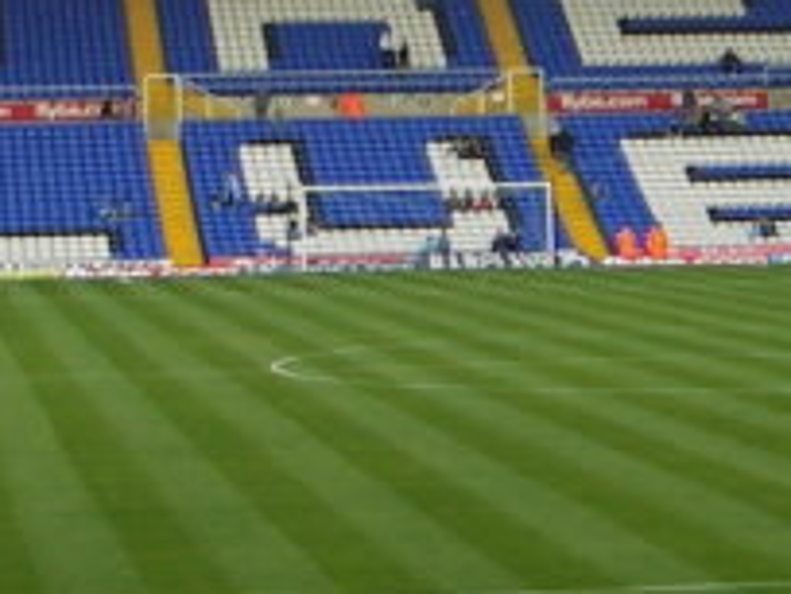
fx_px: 3839
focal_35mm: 168
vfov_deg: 8.8
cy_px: 208
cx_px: 403
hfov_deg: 11.8
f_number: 3.3
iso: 50
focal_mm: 6.3
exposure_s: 1/60
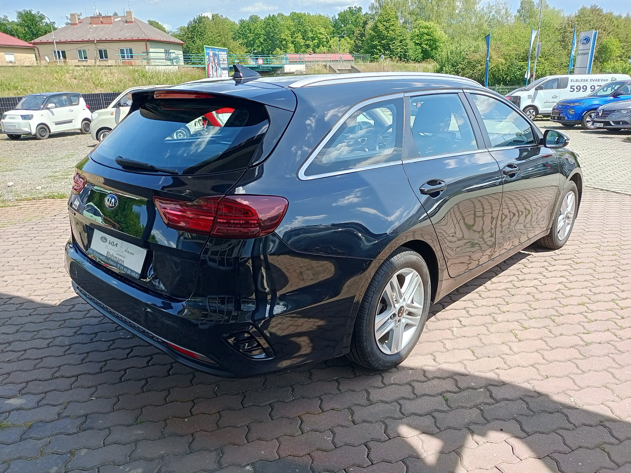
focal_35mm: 25
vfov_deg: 54.9
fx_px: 456
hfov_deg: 69.4
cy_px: 236
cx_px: 316
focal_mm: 4.69
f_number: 1.79
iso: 101
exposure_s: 1/312
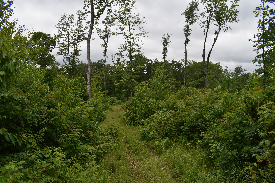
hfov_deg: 67.4
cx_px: 138
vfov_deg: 48.0
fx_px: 206
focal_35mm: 27
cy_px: 92
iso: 200
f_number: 8
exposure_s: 1/250
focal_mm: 18
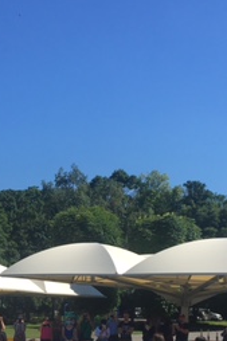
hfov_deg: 17.8
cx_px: 44
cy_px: 274
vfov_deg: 26.2
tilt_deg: +3.2
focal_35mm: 76
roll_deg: -2.4
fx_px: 720
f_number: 2.2
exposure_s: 1/1672
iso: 25
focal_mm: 4.15
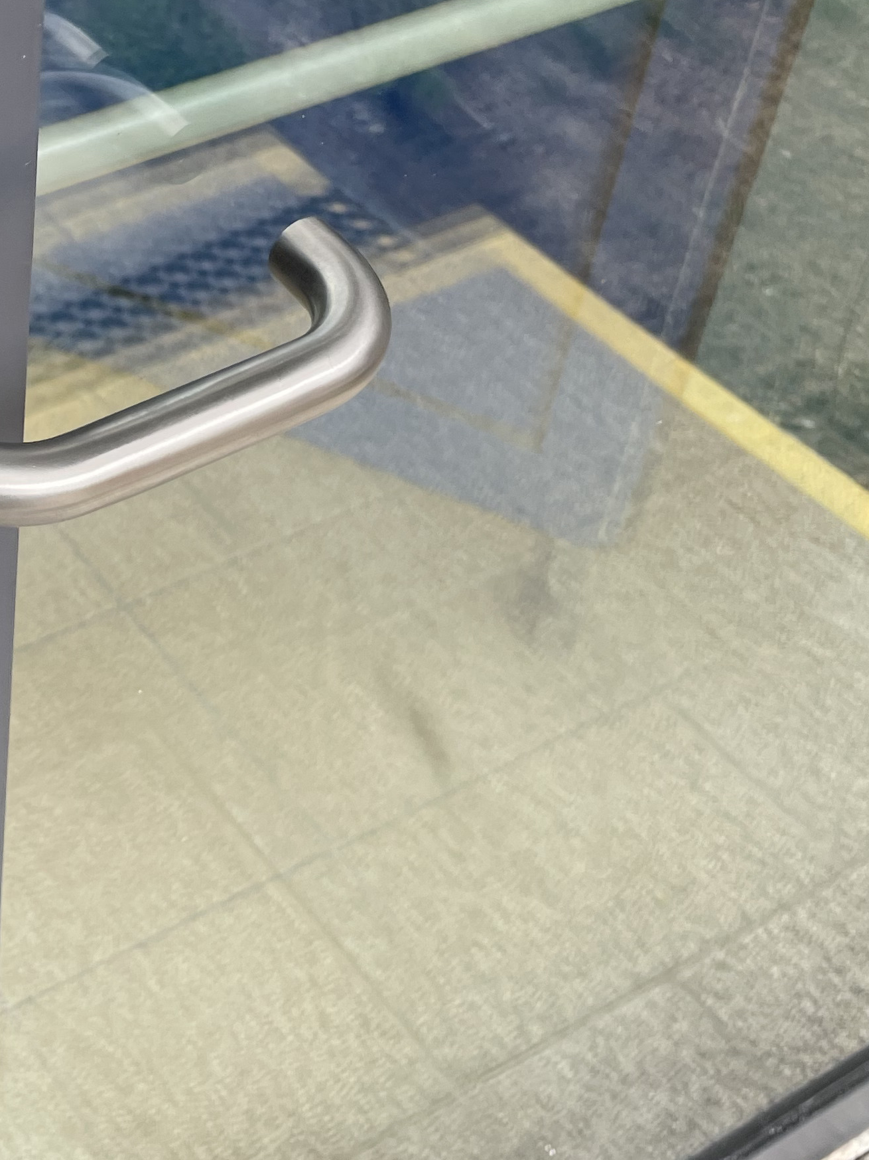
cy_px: 432
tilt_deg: -39.9
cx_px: -33
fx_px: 2009
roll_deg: -1.6
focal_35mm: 60
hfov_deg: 23.2
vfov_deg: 32.0
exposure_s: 1/121
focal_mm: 4.2
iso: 40
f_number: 1.6
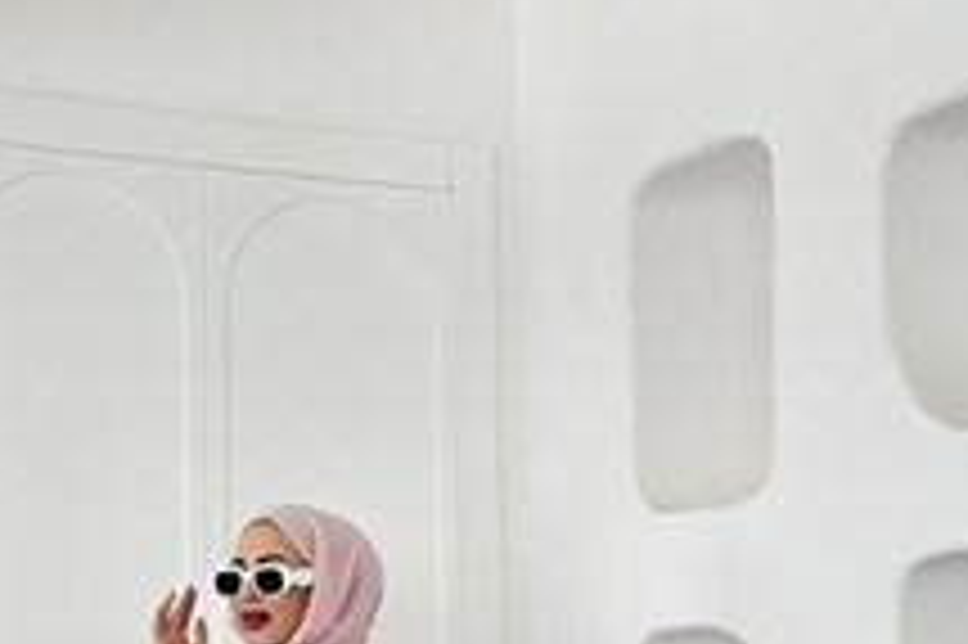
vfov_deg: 20.3
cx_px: 243
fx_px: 1666
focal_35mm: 62
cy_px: 804
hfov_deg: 31.8
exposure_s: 1/1075
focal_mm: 6.76
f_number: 1.78
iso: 250
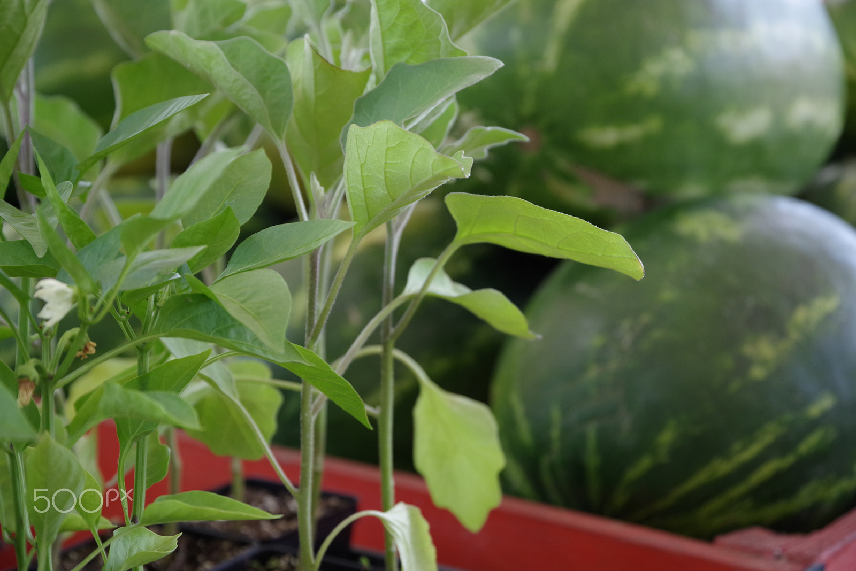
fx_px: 2260
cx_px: 428
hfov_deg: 21.5
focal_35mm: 95
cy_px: 286
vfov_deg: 14.4
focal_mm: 95
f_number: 7.1
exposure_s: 1/125
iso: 1600
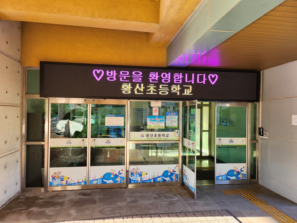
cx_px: 148
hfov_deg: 71.6
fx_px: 206
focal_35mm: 24
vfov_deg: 56.8
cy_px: 112
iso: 50
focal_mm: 5
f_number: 1.8
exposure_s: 1/120
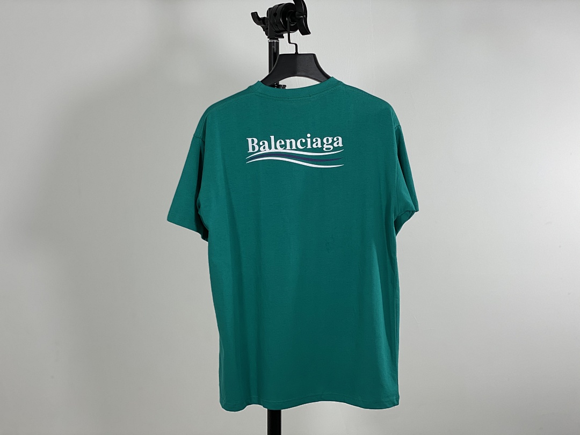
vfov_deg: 28.0
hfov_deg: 36.8
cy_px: 218
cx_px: 290
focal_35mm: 52
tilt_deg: -6.7
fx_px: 871
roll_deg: +0.6
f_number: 2
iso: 20
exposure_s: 1/122
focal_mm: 6
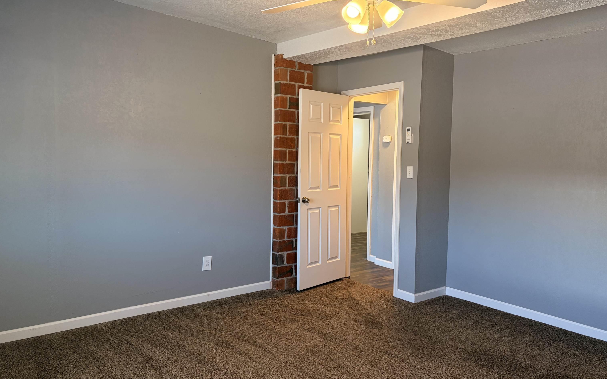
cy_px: 181
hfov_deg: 66.5
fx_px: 463
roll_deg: -0.5
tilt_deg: -2.4
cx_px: 304
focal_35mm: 28
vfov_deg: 44.5
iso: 160
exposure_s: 1/120
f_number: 1.6
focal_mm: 5.96
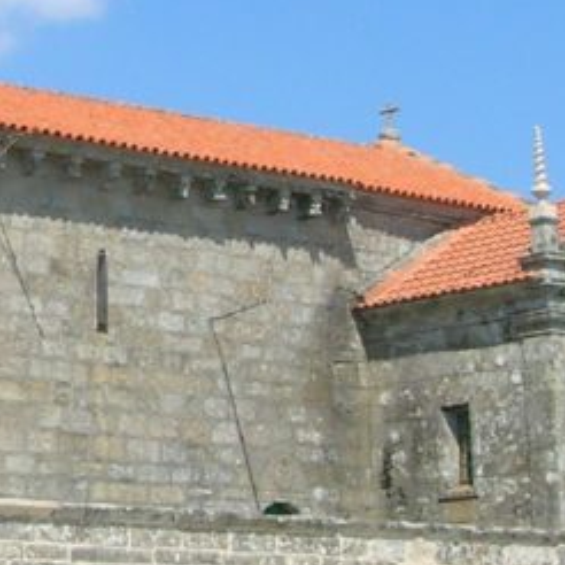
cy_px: 51
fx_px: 2308
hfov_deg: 13.7
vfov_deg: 13.8
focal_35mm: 125
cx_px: -39
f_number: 4.9
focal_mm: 5.7
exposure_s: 1/369
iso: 50
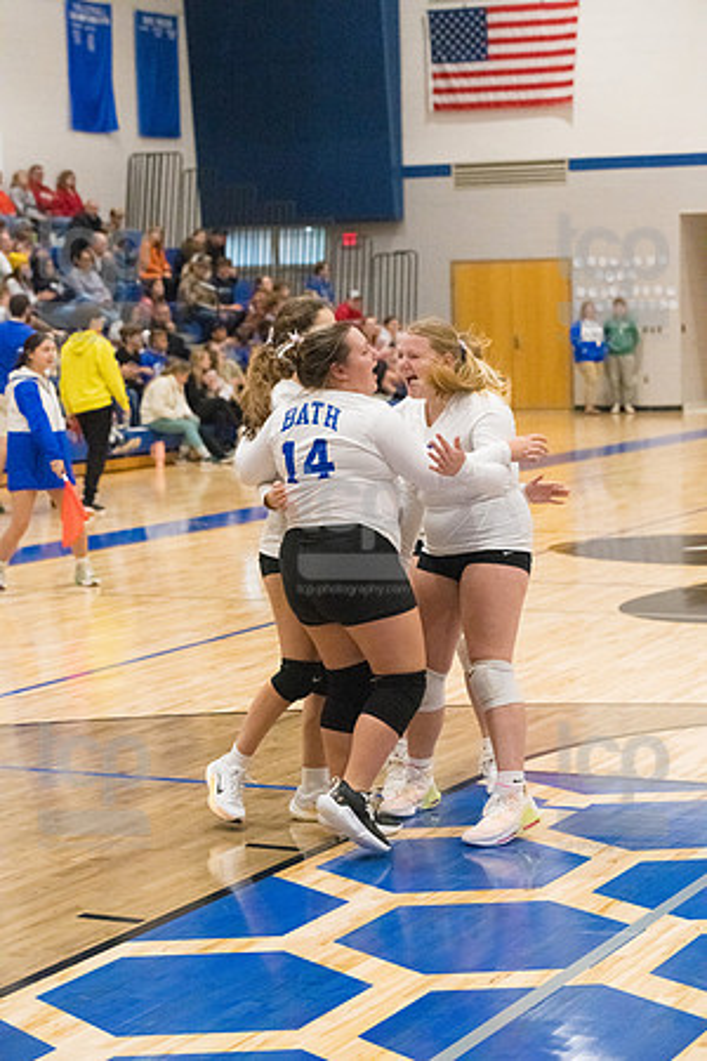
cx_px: 354
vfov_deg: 24.8
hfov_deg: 16.7
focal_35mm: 82
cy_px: 530
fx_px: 2415
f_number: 4.5
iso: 10000
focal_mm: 82
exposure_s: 1/1600
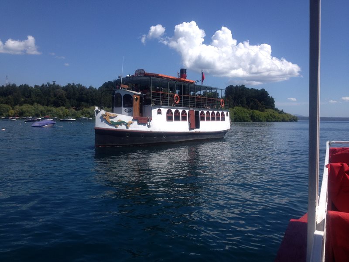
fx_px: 353
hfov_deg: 52.6
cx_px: 174
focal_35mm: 35
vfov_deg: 40.7
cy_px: 131
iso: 50
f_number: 2.4
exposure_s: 1/2208
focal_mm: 4.28
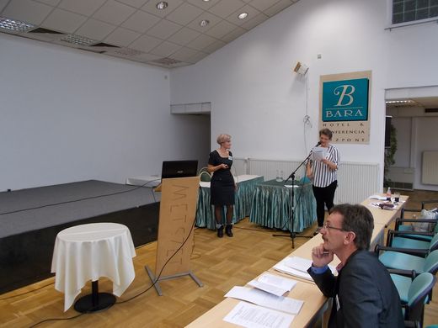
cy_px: 164
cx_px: 219
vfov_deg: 53.1
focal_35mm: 26
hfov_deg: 67.3
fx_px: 329
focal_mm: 4.6
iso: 160
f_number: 3.2
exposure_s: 1/25
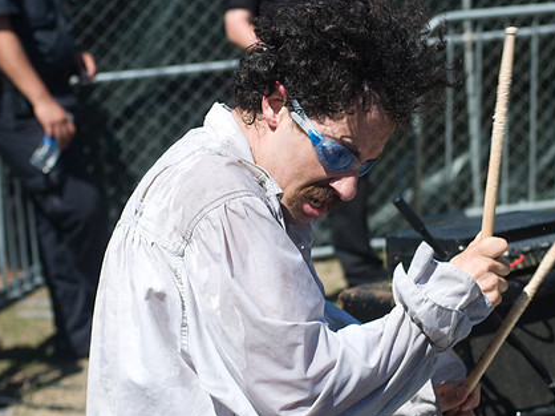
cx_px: 321
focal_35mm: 116
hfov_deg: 17.0
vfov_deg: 12.8
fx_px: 1859
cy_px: 209
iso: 100
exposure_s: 1/800
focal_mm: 58
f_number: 4
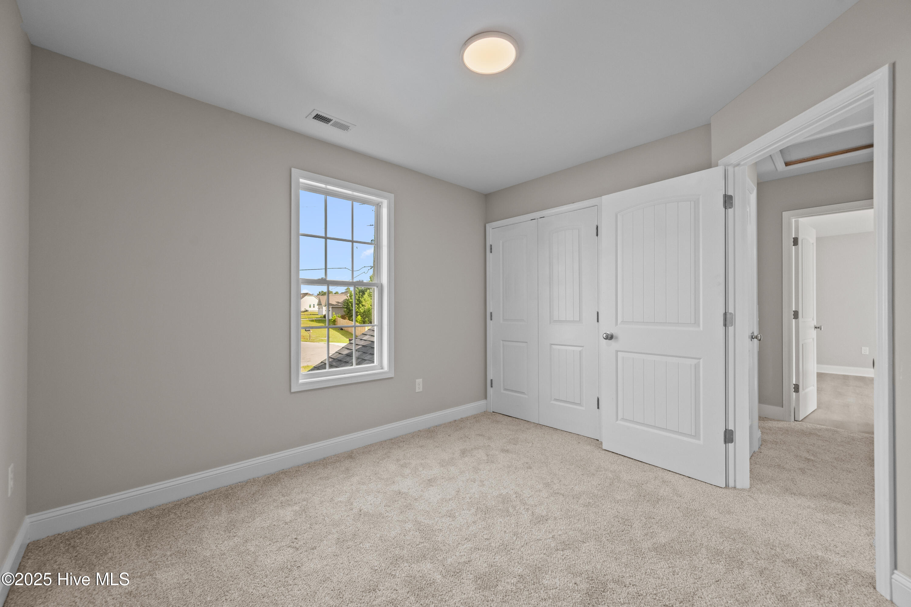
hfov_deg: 104.3
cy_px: 304
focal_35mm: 14
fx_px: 354
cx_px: 456
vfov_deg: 81.2
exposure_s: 1/25
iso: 640
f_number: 7.1
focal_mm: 14
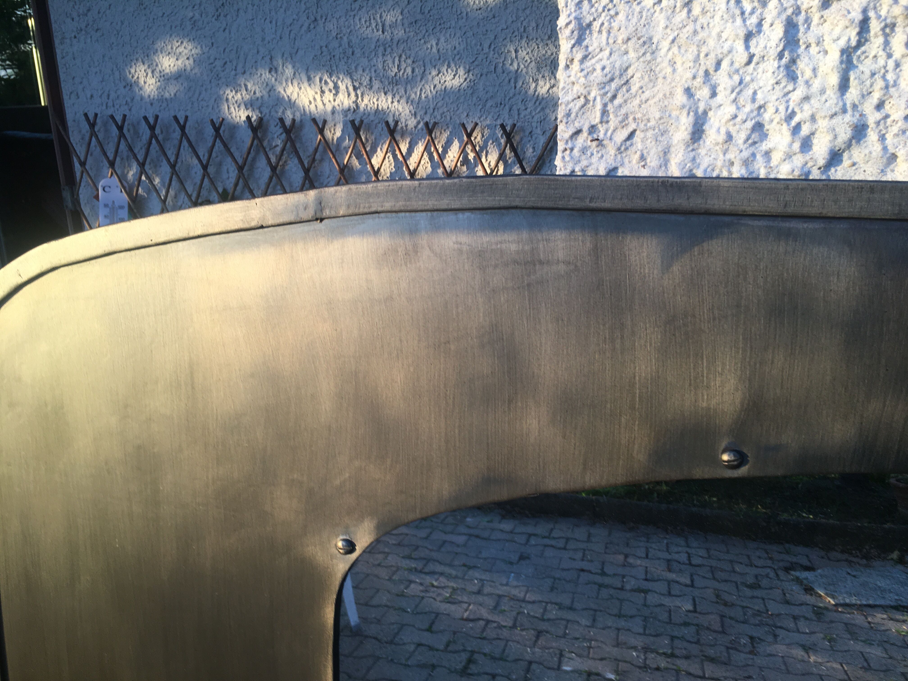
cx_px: 454
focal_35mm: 29
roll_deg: +2.3
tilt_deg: -19.0
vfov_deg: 48.2
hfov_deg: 61.7
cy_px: 340
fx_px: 761
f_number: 2.2
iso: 25
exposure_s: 1/130
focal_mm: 4.15
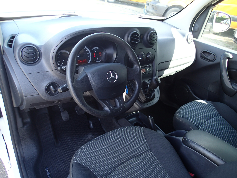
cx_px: 118
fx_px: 171
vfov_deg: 54.9
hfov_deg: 69.4
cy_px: 89
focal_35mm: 25
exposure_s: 1/80
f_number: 2
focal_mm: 4.5
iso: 100
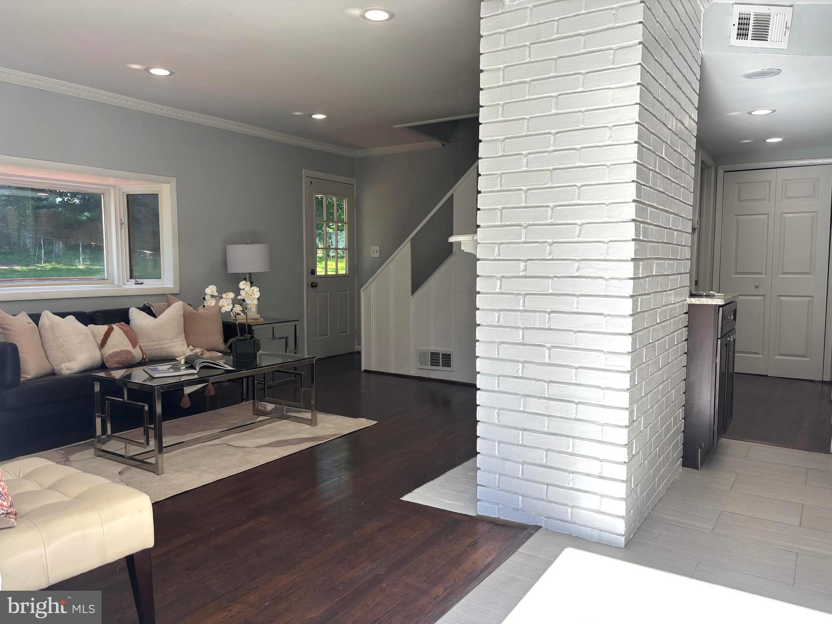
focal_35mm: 26
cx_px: 416
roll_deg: -0.6
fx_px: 625
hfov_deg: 67.3
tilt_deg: -5.6
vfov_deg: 53.1
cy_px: 312
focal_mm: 5.96
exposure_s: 1/381
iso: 50
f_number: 1.6
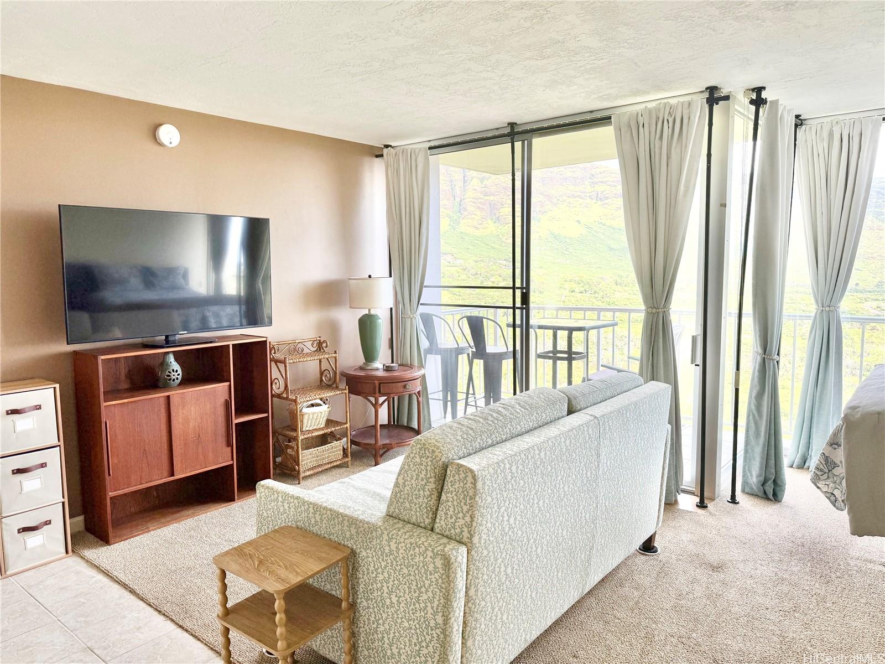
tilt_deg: -5.7
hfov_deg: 71.6
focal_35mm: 24
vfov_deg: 56.8
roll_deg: +0.6
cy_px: 332
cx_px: 442
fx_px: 614
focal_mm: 6.76
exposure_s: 1/121
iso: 100
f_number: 1.78
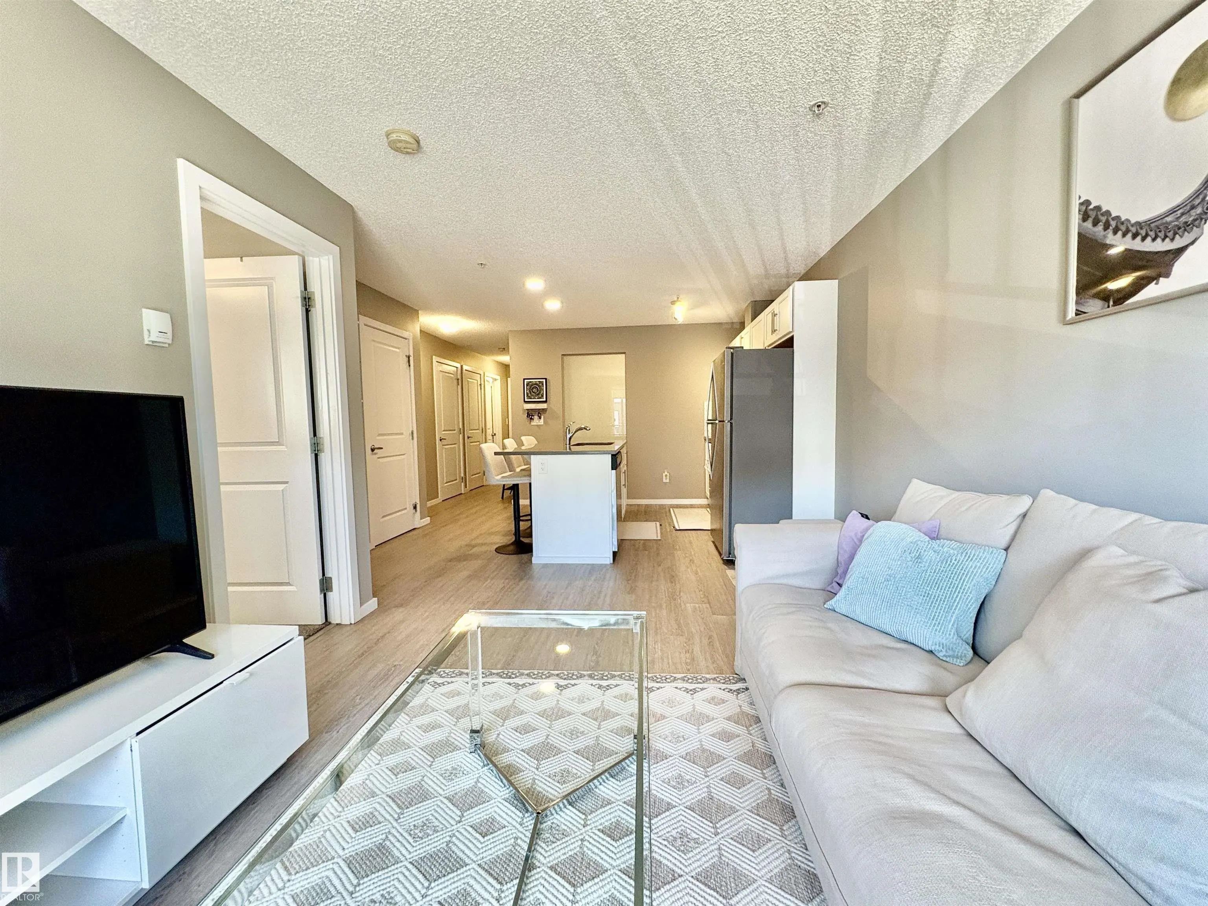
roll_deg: +1.6
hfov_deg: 102.1
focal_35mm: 14
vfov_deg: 85.7
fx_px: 489
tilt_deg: -3.3
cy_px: 453
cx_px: 604
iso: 320
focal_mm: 2.22
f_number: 2.2
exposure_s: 1/120
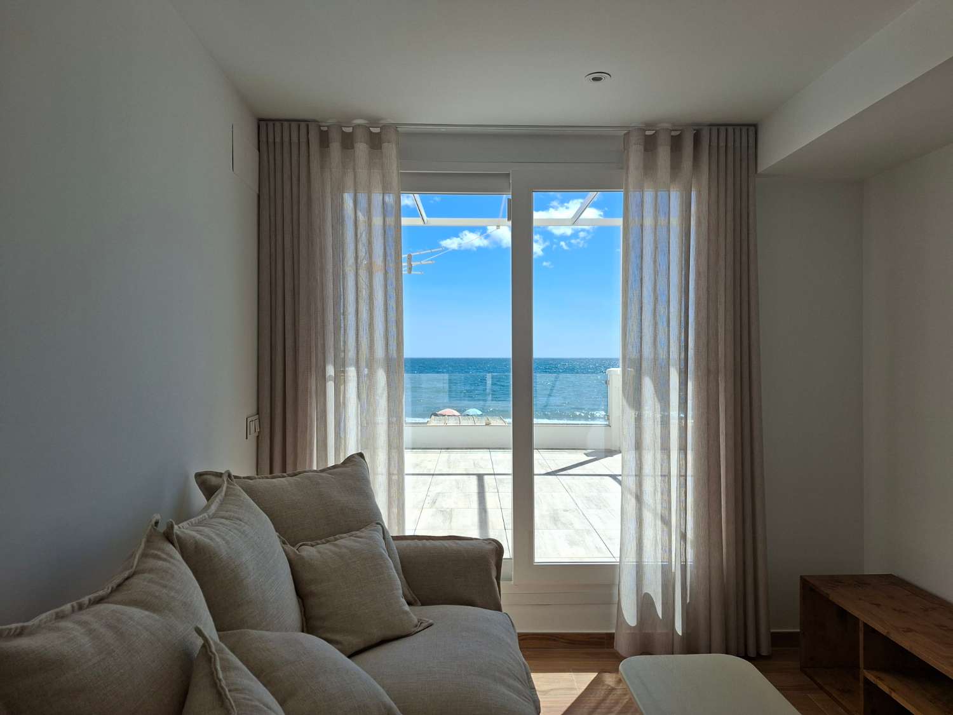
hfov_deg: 73.9
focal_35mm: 23
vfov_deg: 58.9
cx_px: 476
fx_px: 633
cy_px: 358
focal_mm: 5.54
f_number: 1.8
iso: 50
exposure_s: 1/1706
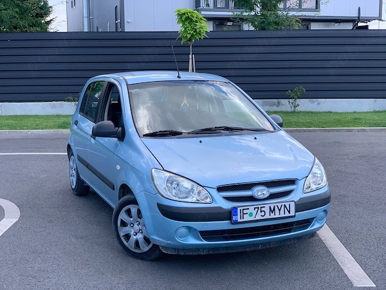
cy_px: 145
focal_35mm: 52
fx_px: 580
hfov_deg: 36.8
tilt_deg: -7.1
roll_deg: -0.5
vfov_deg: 28.0
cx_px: 193
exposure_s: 1/324
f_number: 2.4
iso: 16
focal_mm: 6
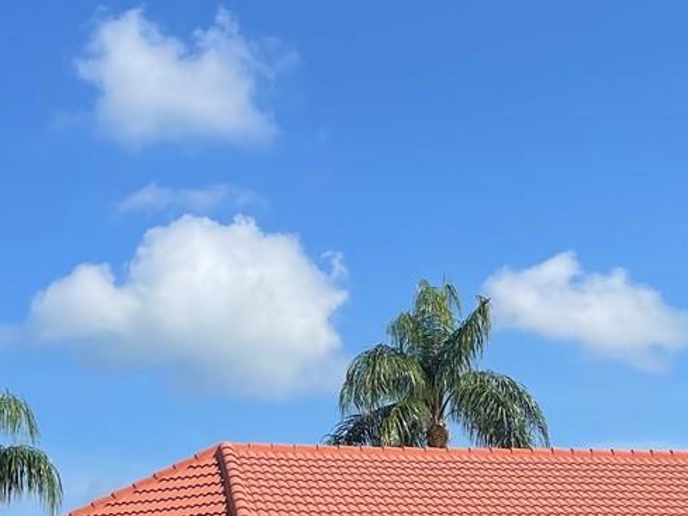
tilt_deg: +8.2
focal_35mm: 85
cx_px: 525
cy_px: 464
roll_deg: +2.2
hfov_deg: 22.8
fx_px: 1690
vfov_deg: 17.1
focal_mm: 4.2
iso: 32
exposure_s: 1/3731
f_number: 1.6
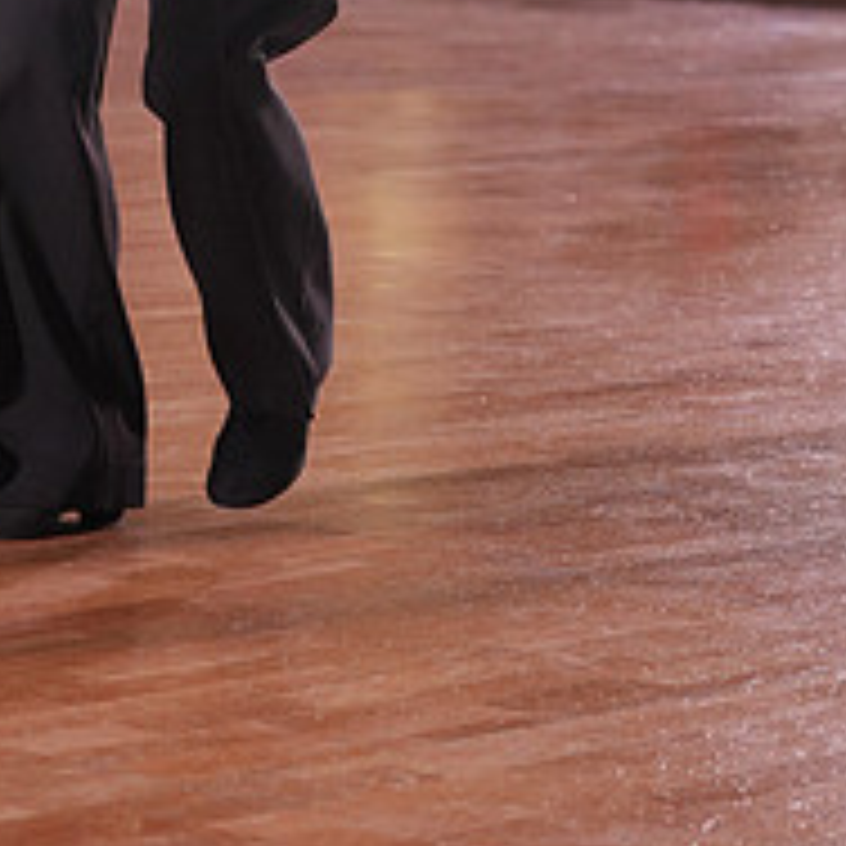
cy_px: -315
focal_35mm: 197
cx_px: 43
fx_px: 5447
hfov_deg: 8.8
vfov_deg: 8.7
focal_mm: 75
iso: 1250
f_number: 4
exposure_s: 1/400
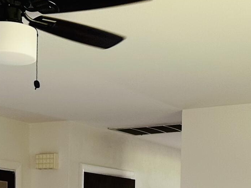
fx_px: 747
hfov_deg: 19.1
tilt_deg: +0.8
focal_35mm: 103
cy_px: 251
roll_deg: -1.7
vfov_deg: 13.8
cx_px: 109
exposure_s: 1/60
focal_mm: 6.86
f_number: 1.78
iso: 160
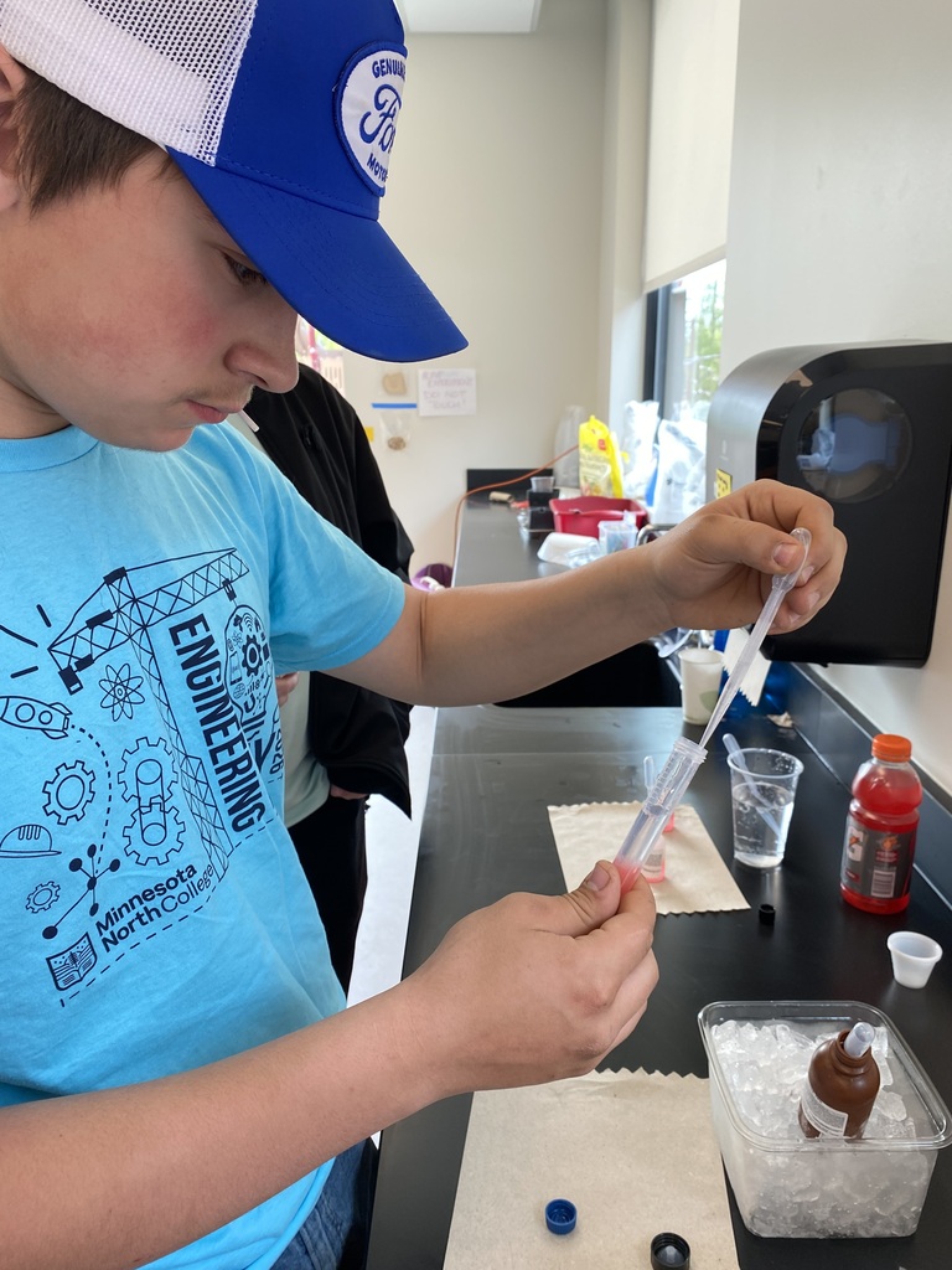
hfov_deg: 53.1
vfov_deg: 67.3
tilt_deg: -15.0
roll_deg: +0.3
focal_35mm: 26
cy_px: 635
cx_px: 476
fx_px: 953
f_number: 1.8
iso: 80
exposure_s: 1/120
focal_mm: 4.25
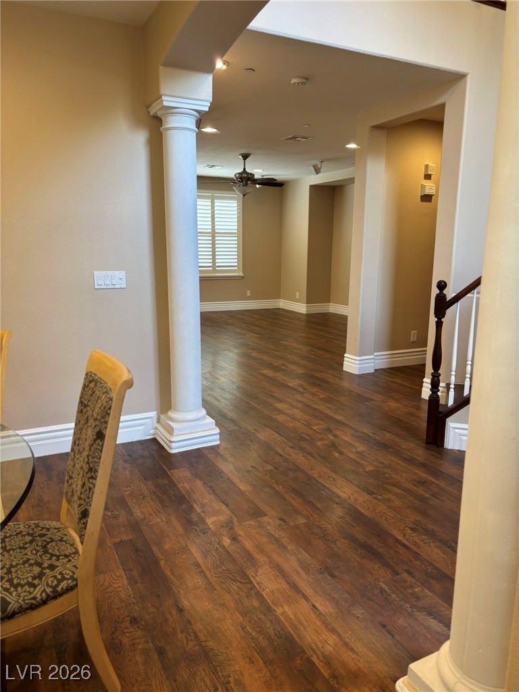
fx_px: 520
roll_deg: -0.8
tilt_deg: -11.5
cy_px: 346
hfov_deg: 53.1
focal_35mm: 26
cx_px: 260
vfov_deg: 67.3
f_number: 1.6
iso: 125
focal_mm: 5.96
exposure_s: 1/60
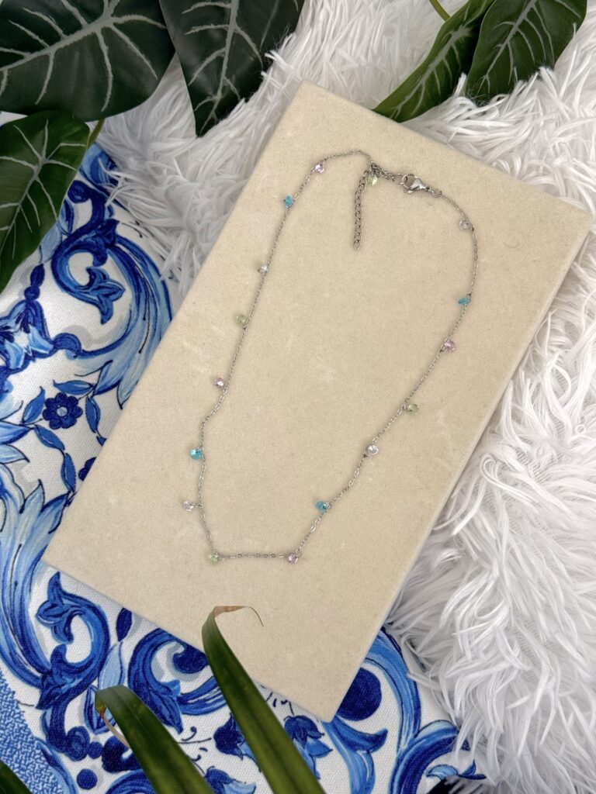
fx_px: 1102
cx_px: 298
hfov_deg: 30.3
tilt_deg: -68.7
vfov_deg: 39.7
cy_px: 397
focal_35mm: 48
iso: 100
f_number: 1.78
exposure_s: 1/60
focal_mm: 6.76
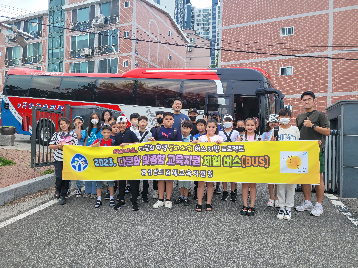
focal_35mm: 26
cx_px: 179
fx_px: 269
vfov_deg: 53.1
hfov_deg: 67.3
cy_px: 134
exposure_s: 1/509
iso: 40
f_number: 1.8
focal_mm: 5.4
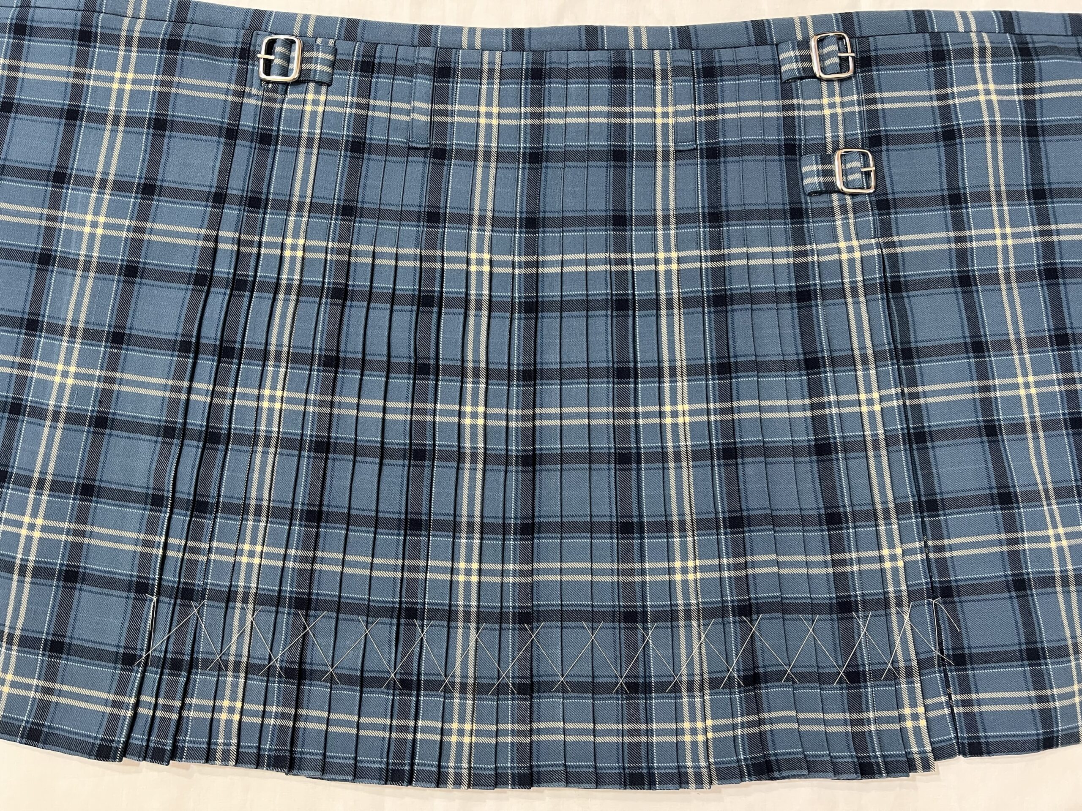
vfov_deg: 53.1
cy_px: 406
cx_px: 541
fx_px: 813
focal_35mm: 26
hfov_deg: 67.3
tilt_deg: -85.0
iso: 250
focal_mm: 5.7
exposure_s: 1/50
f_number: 1.5
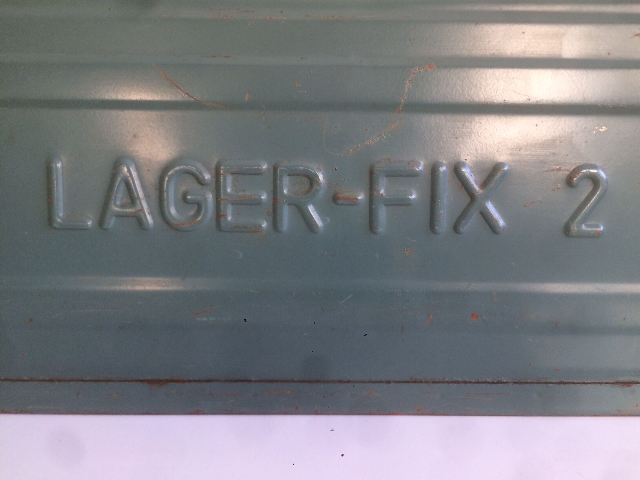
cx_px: 320
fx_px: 536
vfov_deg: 48.2
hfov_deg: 61.7
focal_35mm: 29
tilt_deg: -5.9
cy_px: 240
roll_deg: -0.1
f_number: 2.2
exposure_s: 1/33
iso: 50
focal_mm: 4.15
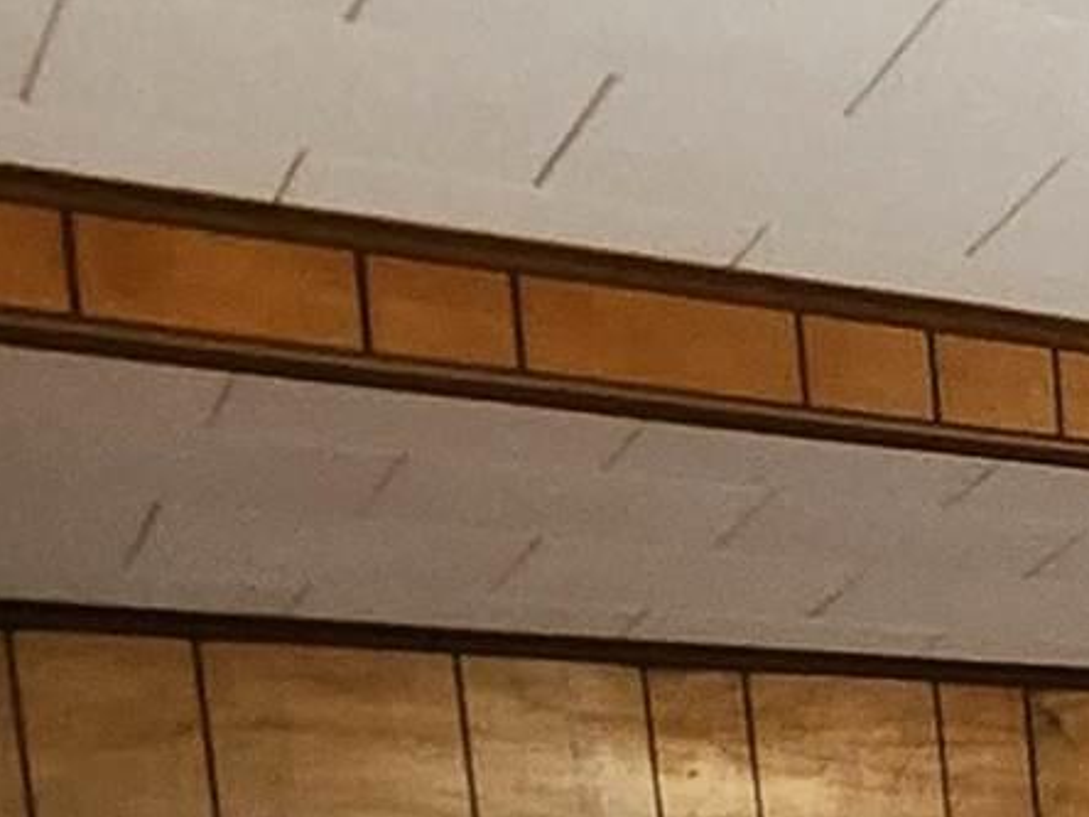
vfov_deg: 14.9
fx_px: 2831
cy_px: 1330
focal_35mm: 90
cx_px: 3473
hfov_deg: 10.7
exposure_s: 1/30
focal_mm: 2.2
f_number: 2.2
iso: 320
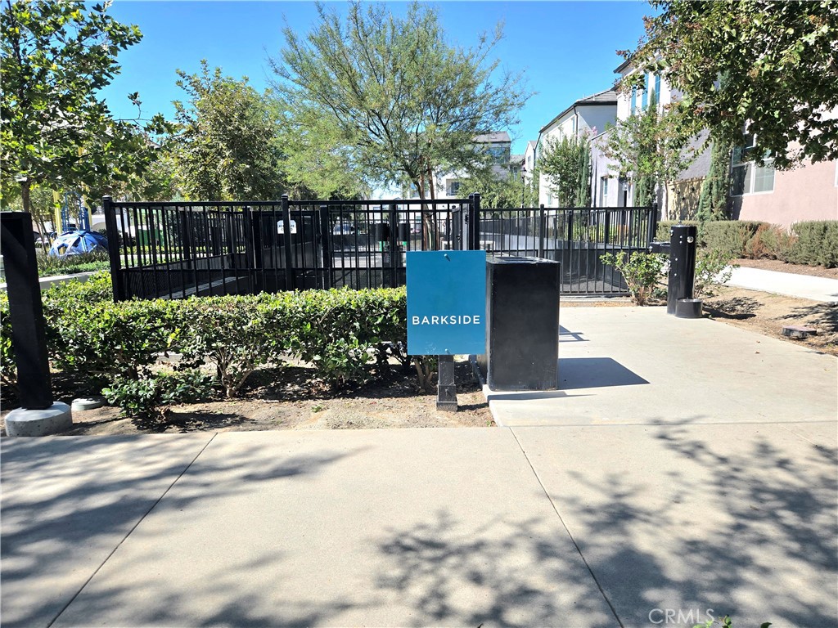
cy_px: 314
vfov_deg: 58.9
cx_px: 419
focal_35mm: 23
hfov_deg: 73.9
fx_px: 557
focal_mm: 5.4
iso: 50
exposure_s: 1/3333
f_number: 1.8
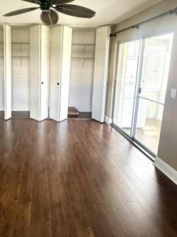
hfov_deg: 50.7
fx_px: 178
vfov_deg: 66.6
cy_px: 93
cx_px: 43
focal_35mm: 26
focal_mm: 2.22
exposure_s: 1/93
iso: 320
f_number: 2.2
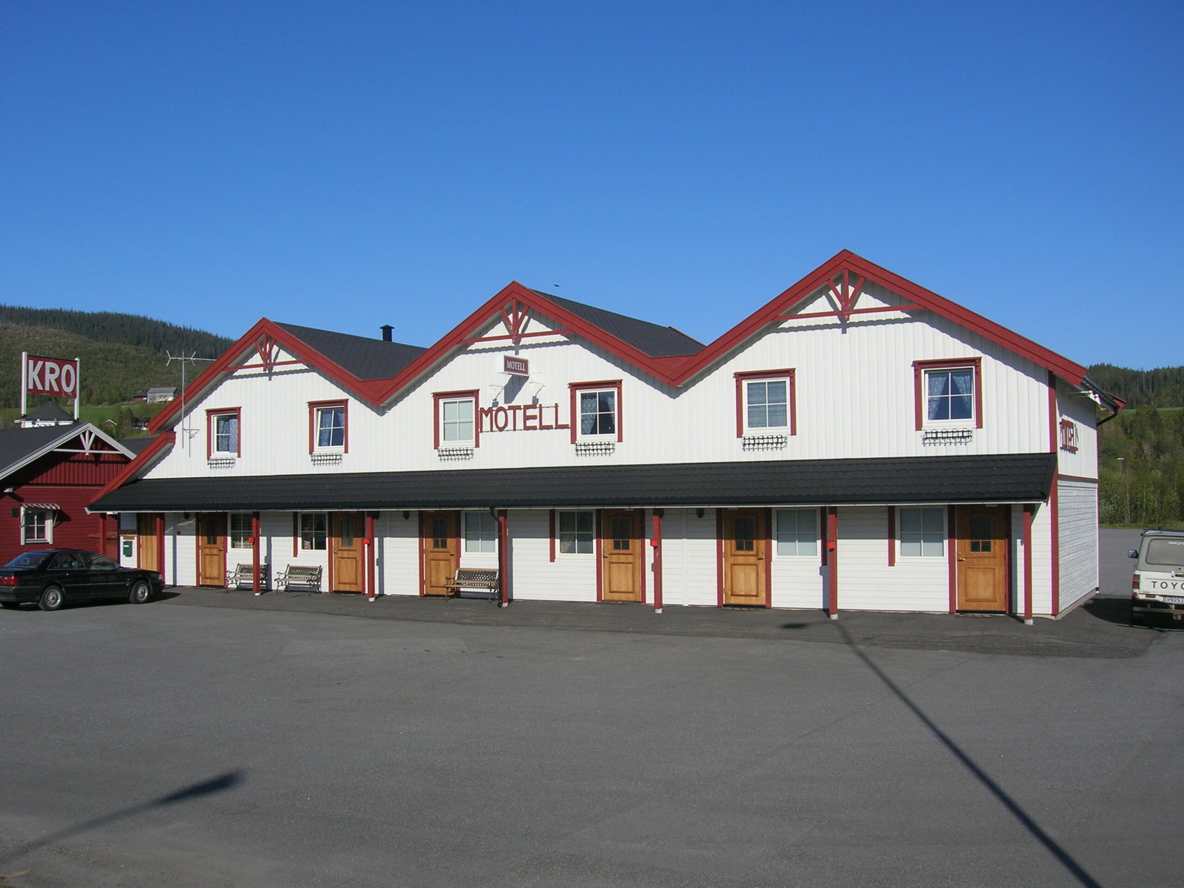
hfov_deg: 54.0
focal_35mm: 34
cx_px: 592
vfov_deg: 41.8
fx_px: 1163
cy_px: 444
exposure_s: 1/814
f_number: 4.9
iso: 50
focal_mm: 5.7
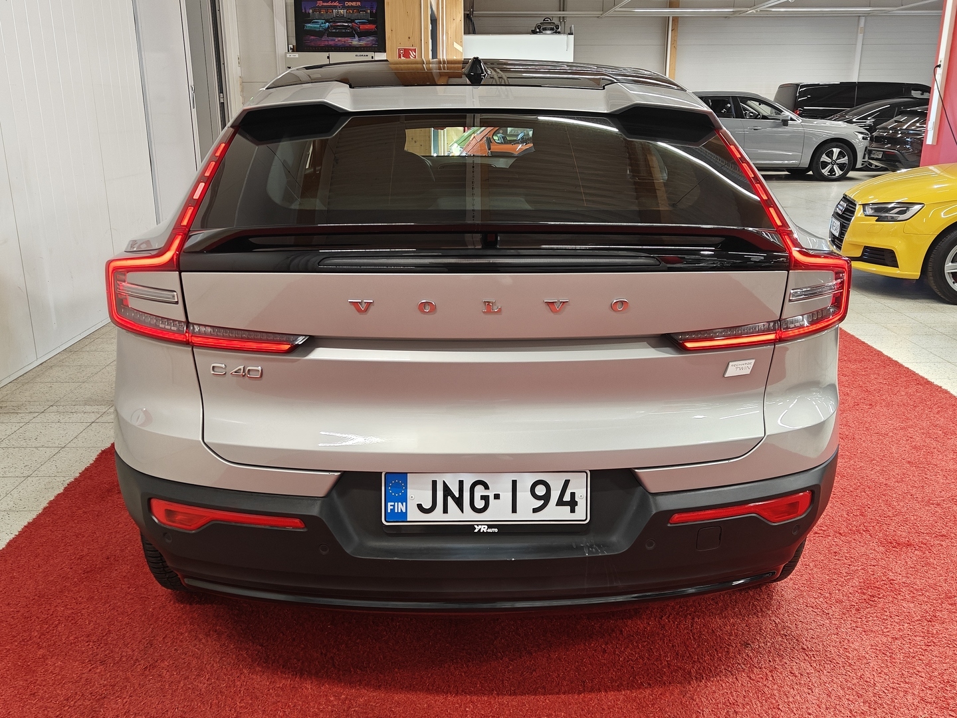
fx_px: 857
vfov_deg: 45.4
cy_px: 359
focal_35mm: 31
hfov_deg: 58.4
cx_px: 478
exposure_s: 1/50
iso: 64
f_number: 1.8
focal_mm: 5.59
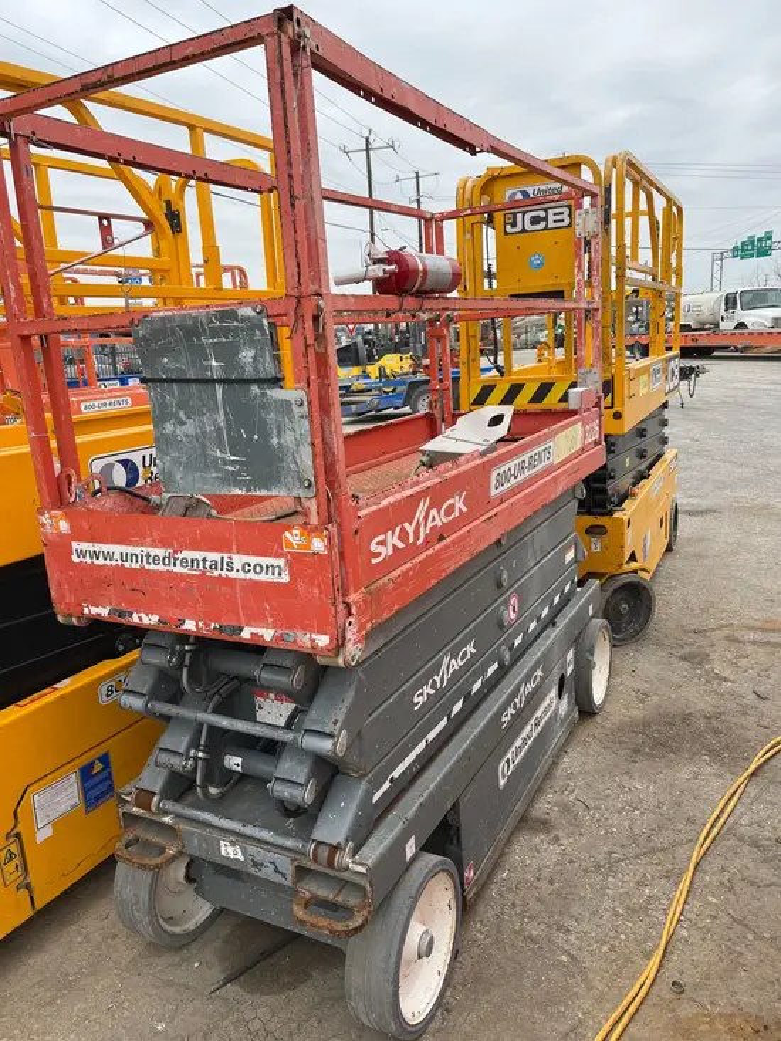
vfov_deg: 67.3
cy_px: 520
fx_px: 782
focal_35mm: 26
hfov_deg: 53.1
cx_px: 390
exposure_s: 1/463
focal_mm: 5.1
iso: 50
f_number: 1.6
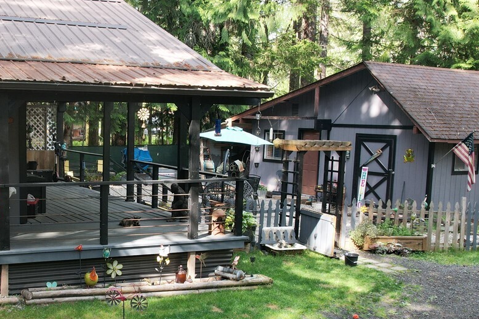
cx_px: 104
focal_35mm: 48
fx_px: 638
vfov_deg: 27.9
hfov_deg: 39.7
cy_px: 207
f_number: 2.8
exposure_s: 1/160
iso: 150
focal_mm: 8.38
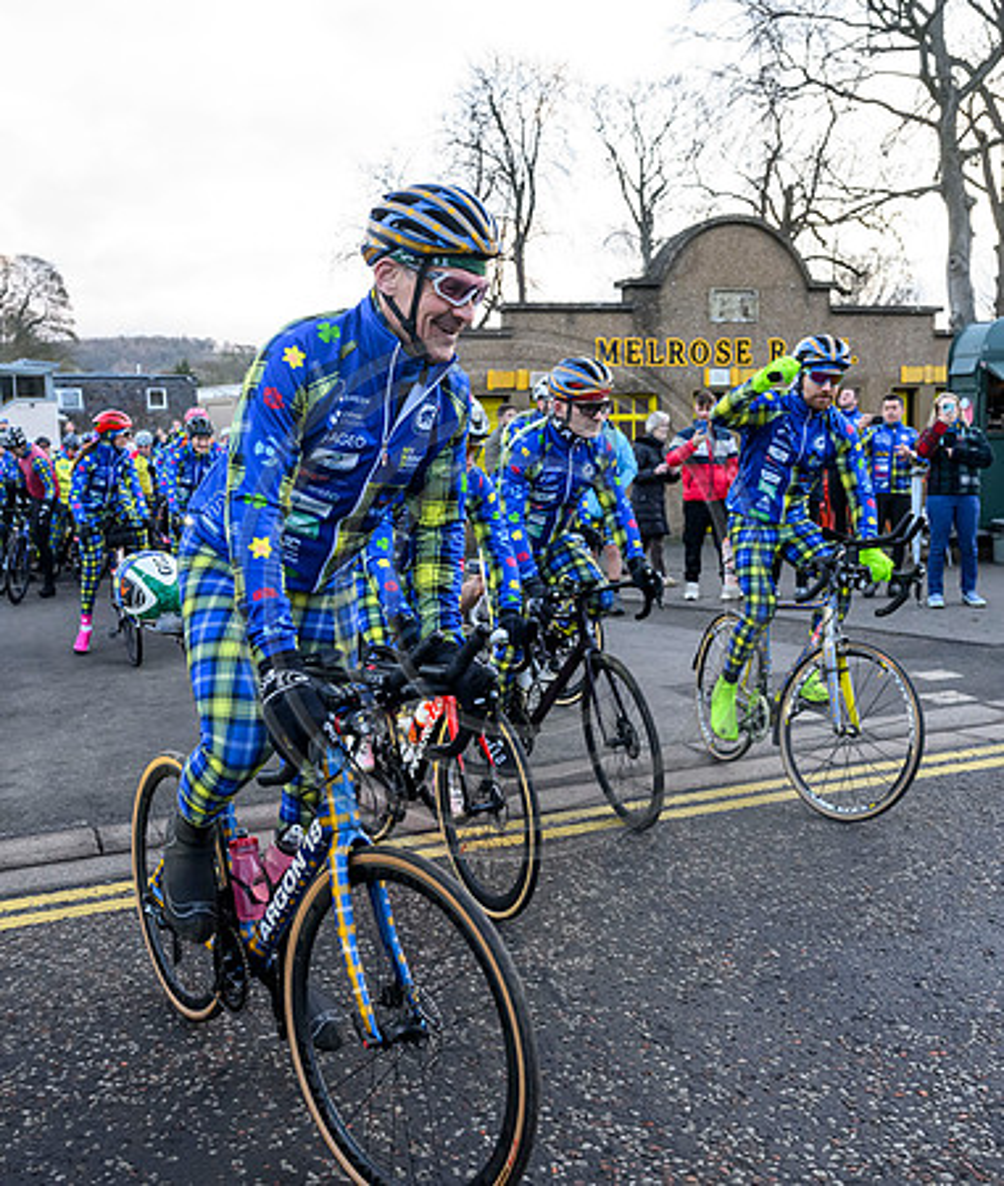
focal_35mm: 33
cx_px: 417
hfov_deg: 45.7
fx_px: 1186
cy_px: 593
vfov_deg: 53.1
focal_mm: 24
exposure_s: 1/400
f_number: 4.5
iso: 2500
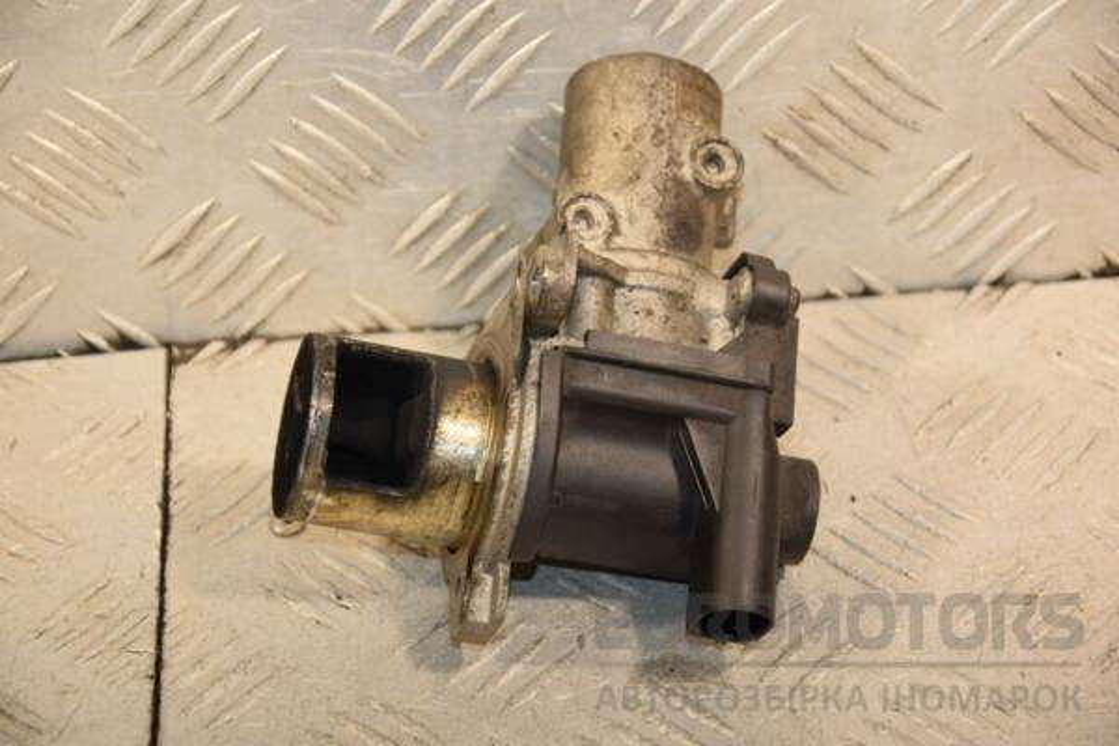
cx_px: 560
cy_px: 373
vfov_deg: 10.8
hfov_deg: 16.1
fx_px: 3963
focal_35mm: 128
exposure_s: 1/200
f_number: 5.6
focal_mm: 85
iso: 800
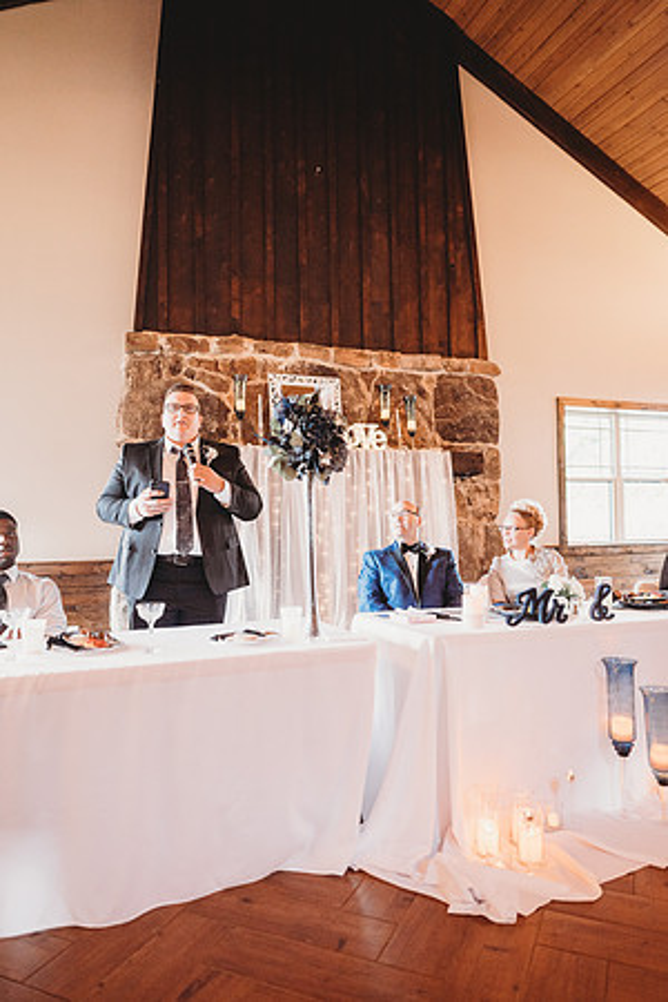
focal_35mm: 24
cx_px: 334
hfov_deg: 53.1
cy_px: 501
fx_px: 668
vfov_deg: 73.7
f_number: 2.5
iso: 2000
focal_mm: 24
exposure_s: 1/125
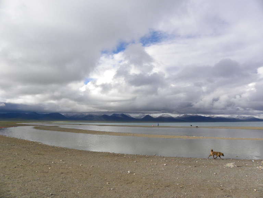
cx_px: 132
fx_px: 198
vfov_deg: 53.1
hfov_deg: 67.3
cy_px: 99
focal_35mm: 26
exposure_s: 1/334
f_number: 5.6
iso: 64
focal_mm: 4.6
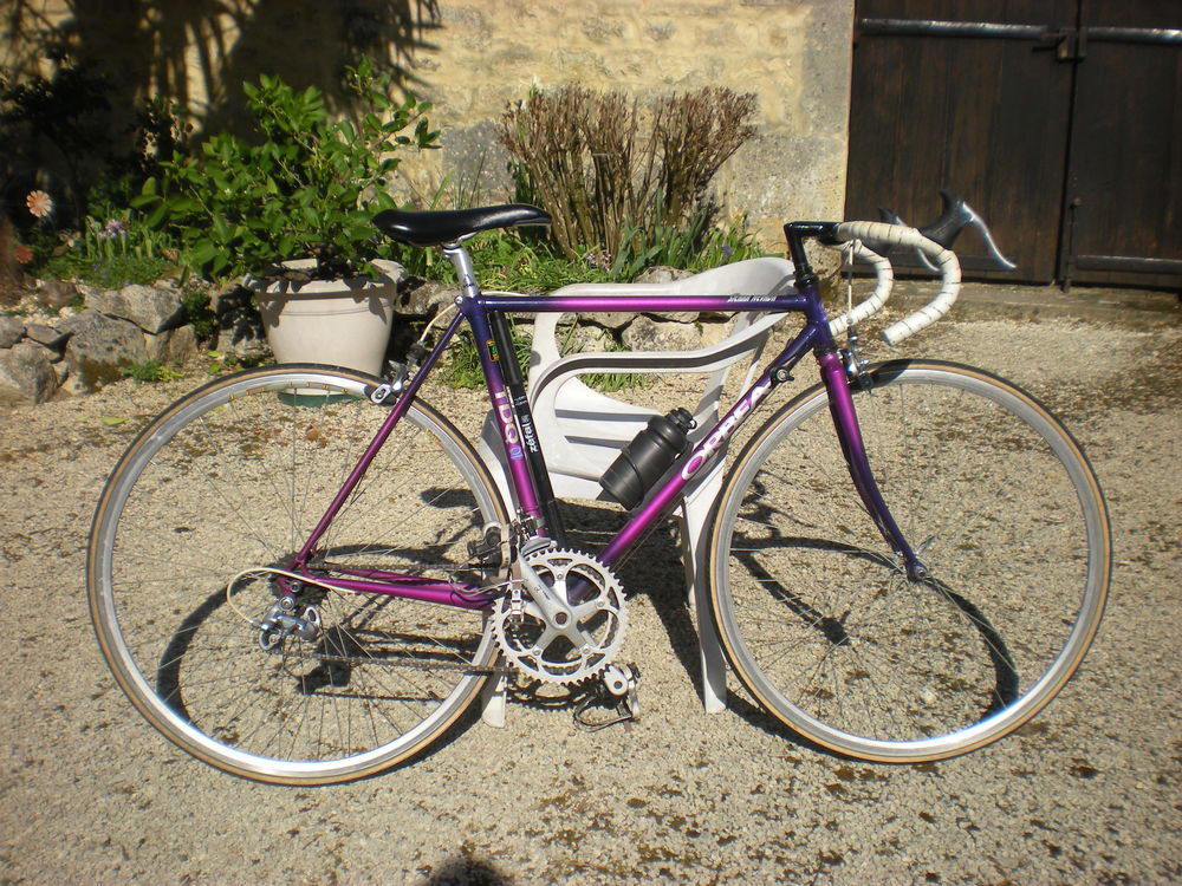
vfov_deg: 37.7
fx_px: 1298
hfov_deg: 49.0
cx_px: 591
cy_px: 443
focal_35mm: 38
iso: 64
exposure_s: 1/710
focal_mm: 6.3
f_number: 4.6
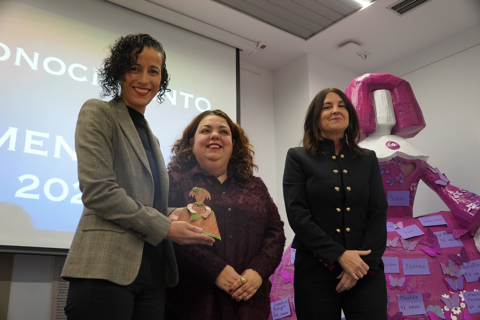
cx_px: 240
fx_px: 460
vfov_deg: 38.4
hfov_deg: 55.1
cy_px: 160
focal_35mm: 34
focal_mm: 23
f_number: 4
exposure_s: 1/160
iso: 1600
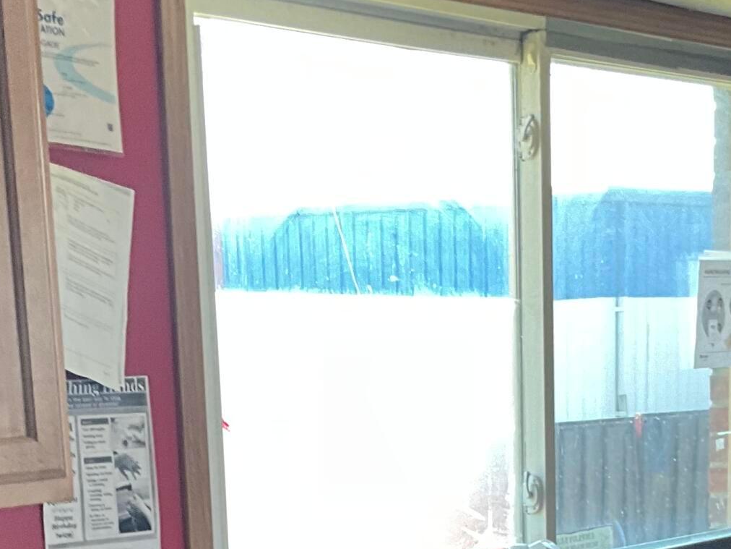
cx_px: 321
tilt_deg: -11.5
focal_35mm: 86
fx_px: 1816
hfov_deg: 22.7
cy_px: 754
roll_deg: +2.7
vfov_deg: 16.1
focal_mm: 3
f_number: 1.8
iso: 64
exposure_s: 1/68
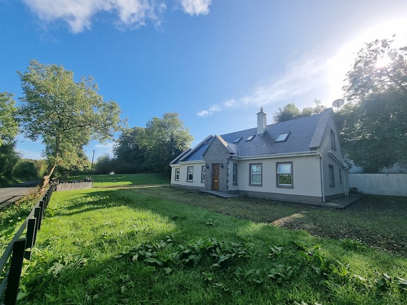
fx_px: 153
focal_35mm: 13
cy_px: 152
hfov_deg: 106.2
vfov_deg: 89.9
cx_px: 204
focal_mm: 2.2
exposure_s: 1/1608
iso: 50
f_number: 2.2
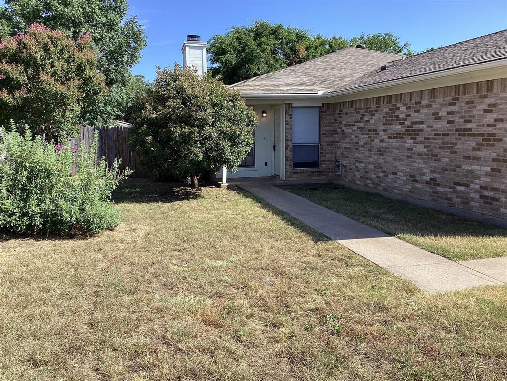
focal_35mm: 31
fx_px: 454
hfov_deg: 58.4
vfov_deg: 45.4
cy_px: 190
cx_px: 254
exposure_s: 1/741
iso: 25
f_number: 2.4
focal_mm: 3.3
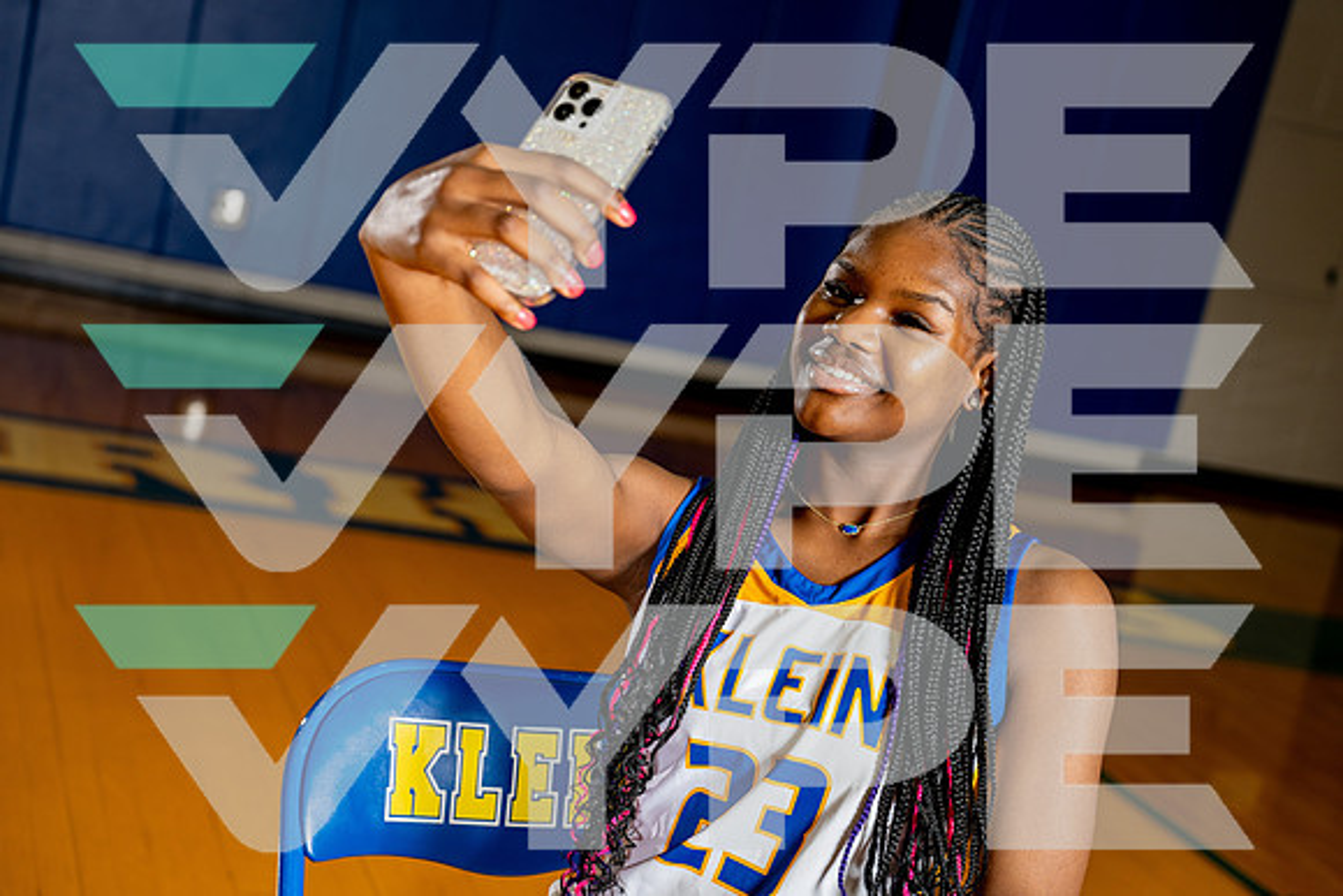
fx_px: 2351
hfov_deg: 31.9
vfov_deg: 21.6
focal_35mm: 63
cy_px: 448
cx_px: 672
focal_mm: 63
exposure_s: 1/250
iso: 160
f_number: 4
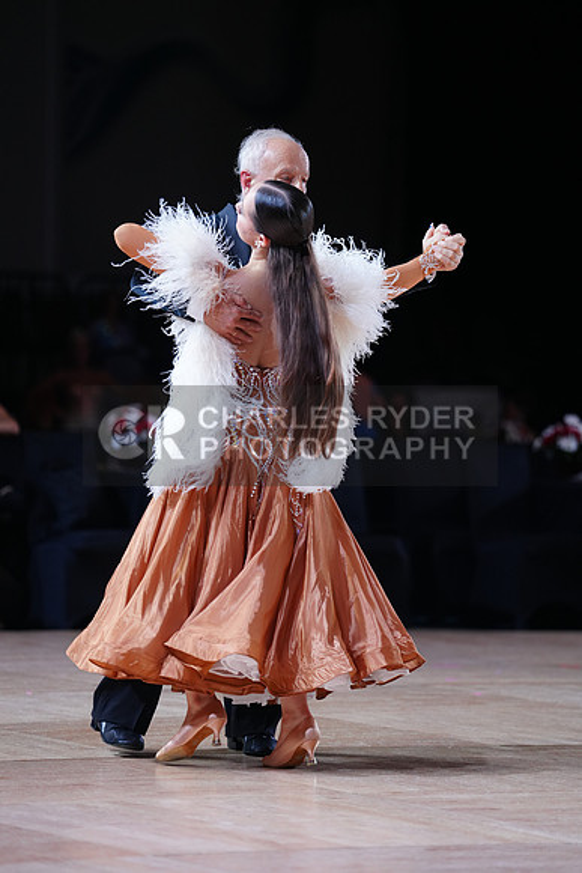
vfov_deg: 12.7
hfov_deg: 8.5
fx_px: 3926
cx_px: 291
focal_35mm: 162
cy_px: 436
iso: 800
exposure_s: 1/500
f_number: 2.8
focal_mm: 162
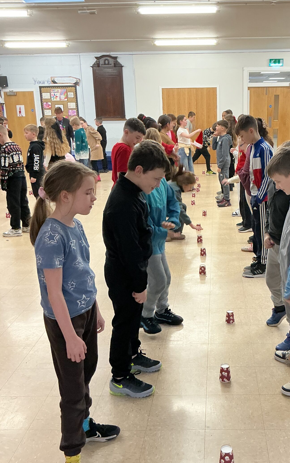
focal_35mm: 38
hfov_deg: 33.0
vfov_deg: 51.5
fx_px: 481
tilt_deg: -16.7
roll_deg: +1.0
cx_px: 211
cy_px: 244
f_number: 1.8
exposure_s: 1/50
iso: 100
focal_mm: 3
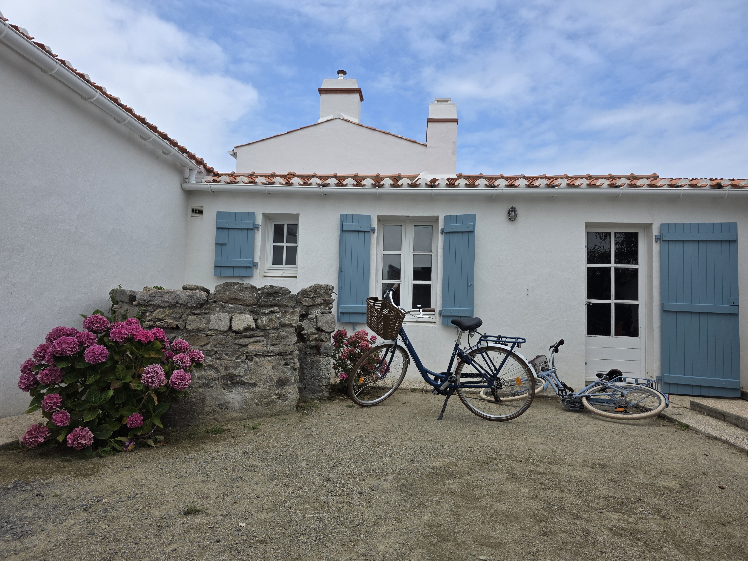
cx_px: 374
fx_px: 497
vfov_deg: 58.9
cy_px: 280
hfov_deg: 73.9
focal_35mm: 23
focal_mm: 6.3
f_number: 1.7
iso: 80
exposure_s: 1/5447
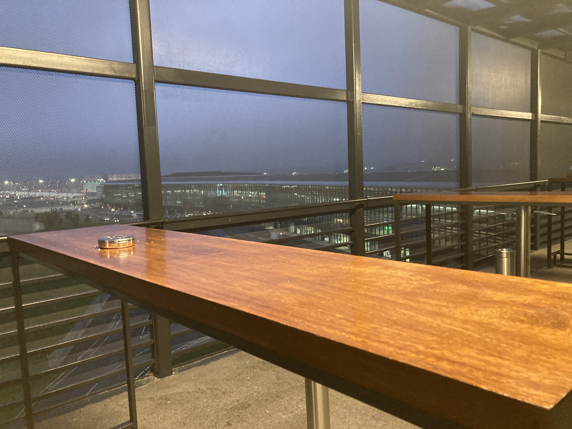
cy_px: 214
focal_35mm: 28
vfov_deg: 49.7
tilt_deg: -5.2
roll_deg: +2.6
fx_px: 463
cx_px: 286
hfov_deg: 63.4
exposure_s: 1/25
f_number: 1.8
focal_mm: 3.99
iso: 400
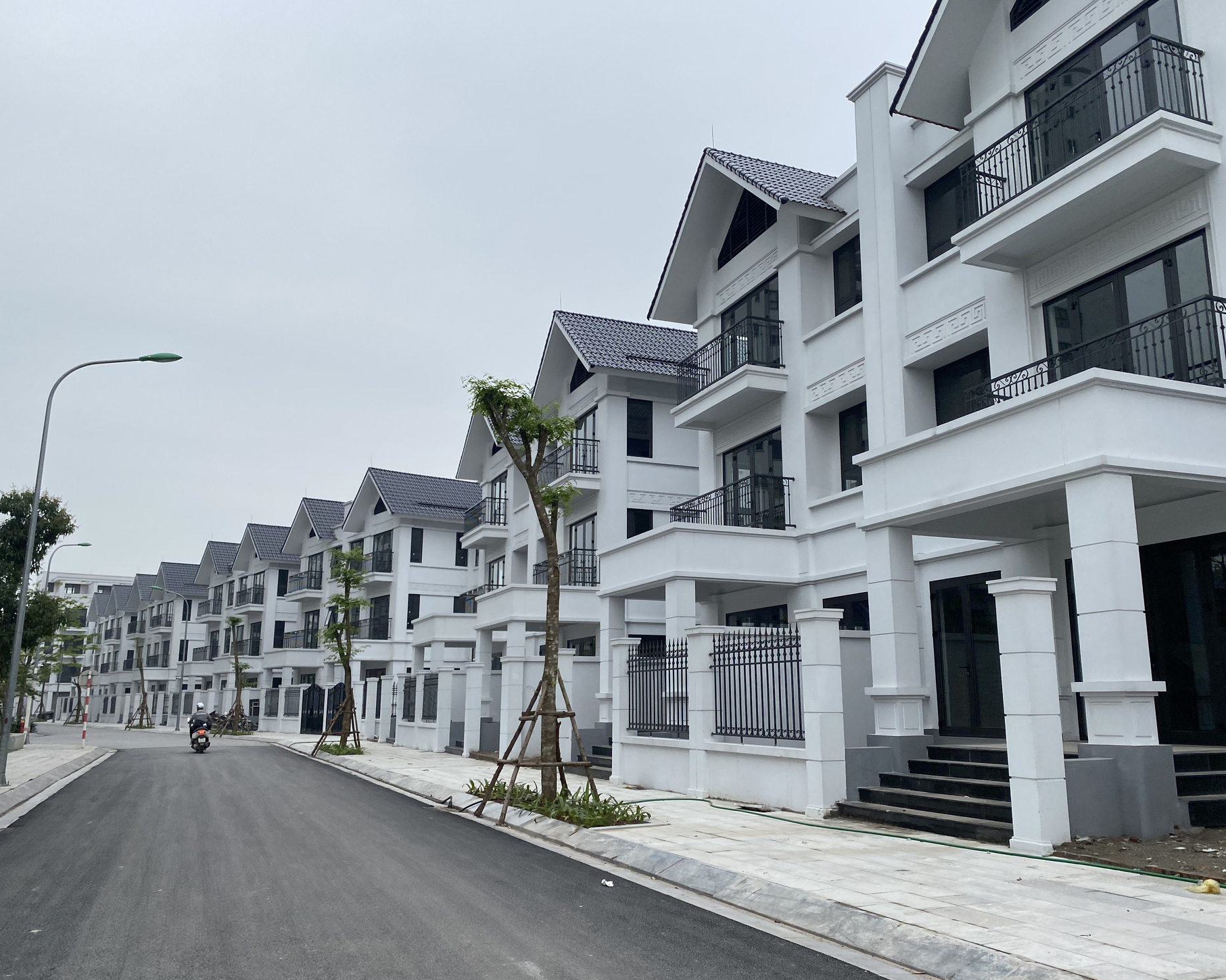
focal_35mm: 28
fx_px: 1016
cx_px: 673
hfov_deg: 62.1
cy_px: 487
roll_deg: +0.8
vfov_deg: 51.5
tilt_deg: +12.8
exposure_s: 1/1996
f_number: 1.8
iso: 32
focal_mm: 4.25
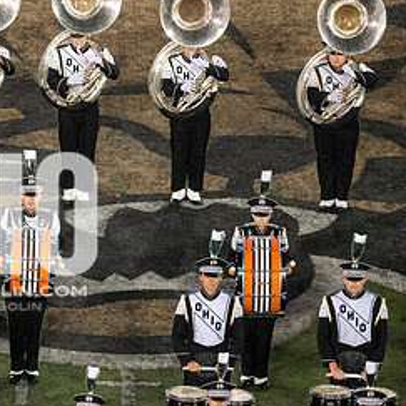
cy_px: 231
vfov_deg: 2.9
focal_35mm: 609
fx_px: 8081
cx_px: -28
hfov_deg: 2.9
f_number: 2.8
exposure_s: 1/2500
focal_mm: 300
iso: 6400
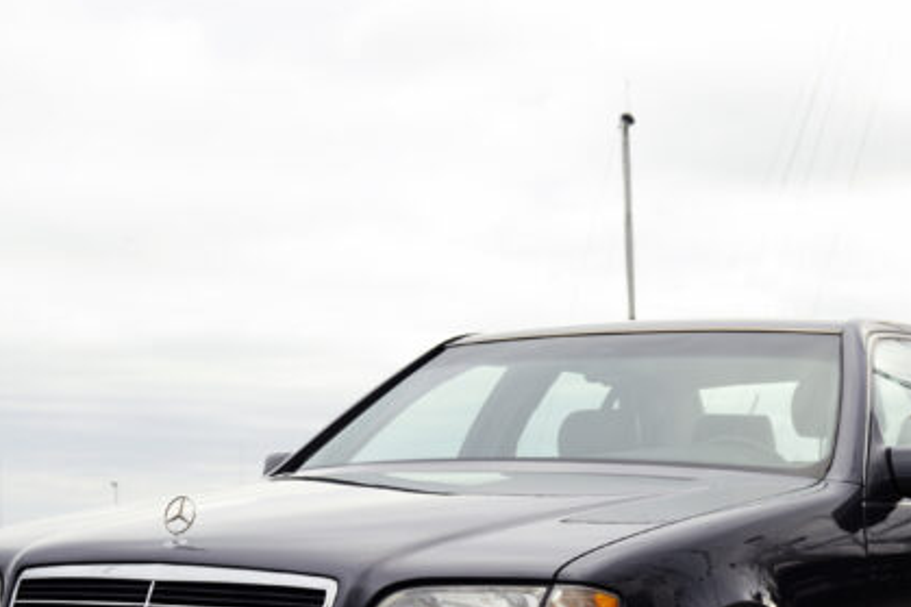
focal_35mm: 88
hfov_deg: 23.1
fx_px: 2226
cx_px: 500
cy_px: 545
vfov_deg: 15.3
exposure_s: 1/640
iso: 250
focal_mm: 48
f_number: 5
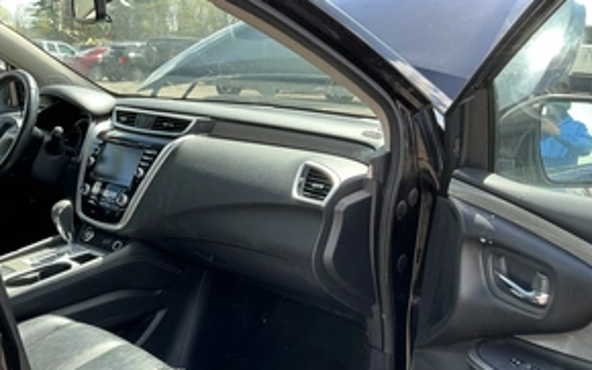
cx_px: 210
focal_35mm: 41
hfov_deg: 47.6
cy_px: 274
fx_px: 661
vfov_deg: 30.7
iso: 20
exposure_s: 1/167
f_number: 1.8
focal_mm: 3
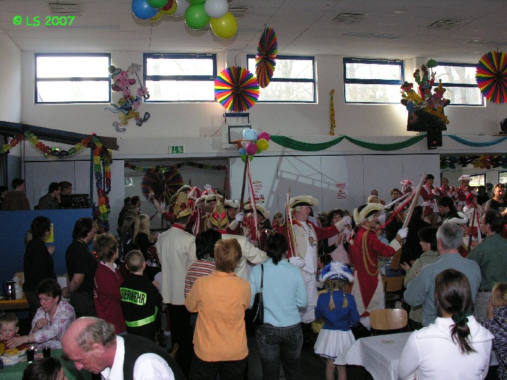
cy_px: 190
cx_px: 254
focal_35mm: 35
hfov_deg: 52.6
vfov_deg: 40.7
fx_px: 513
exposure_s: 1/53.6
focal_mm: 8.9
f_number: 4
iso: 200
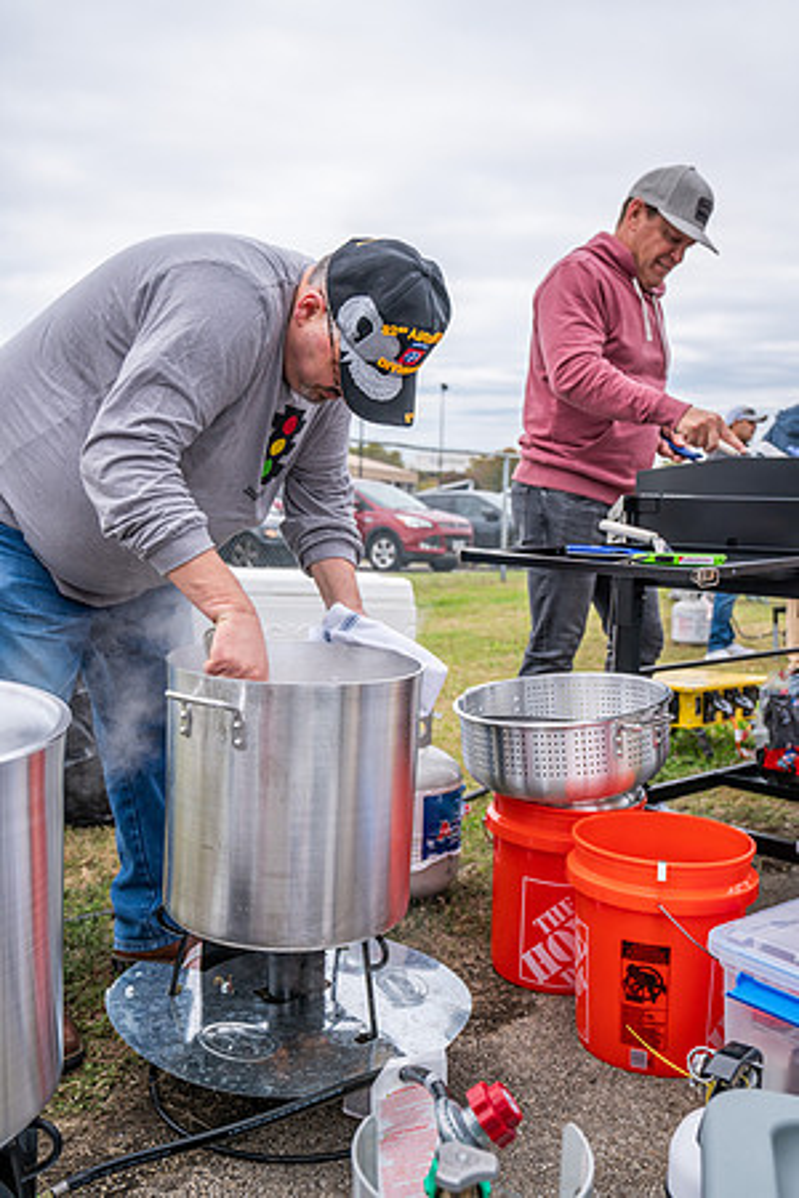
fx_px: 1132
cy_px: 599
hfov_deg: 38.9
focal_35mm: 34
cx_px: 400
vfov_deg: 55.8
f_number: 5
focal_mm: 34
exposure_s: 1/800
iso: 500
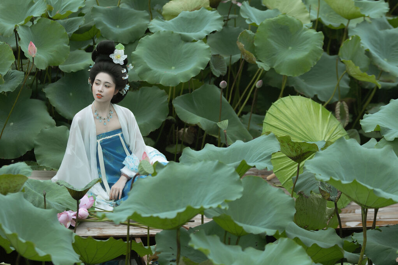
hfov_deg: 18.7
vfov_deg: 12.6
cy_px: 149
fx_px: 1205
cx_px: 215
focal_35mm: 109
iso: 100
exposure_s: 1/500
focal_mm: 93
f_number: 2.8
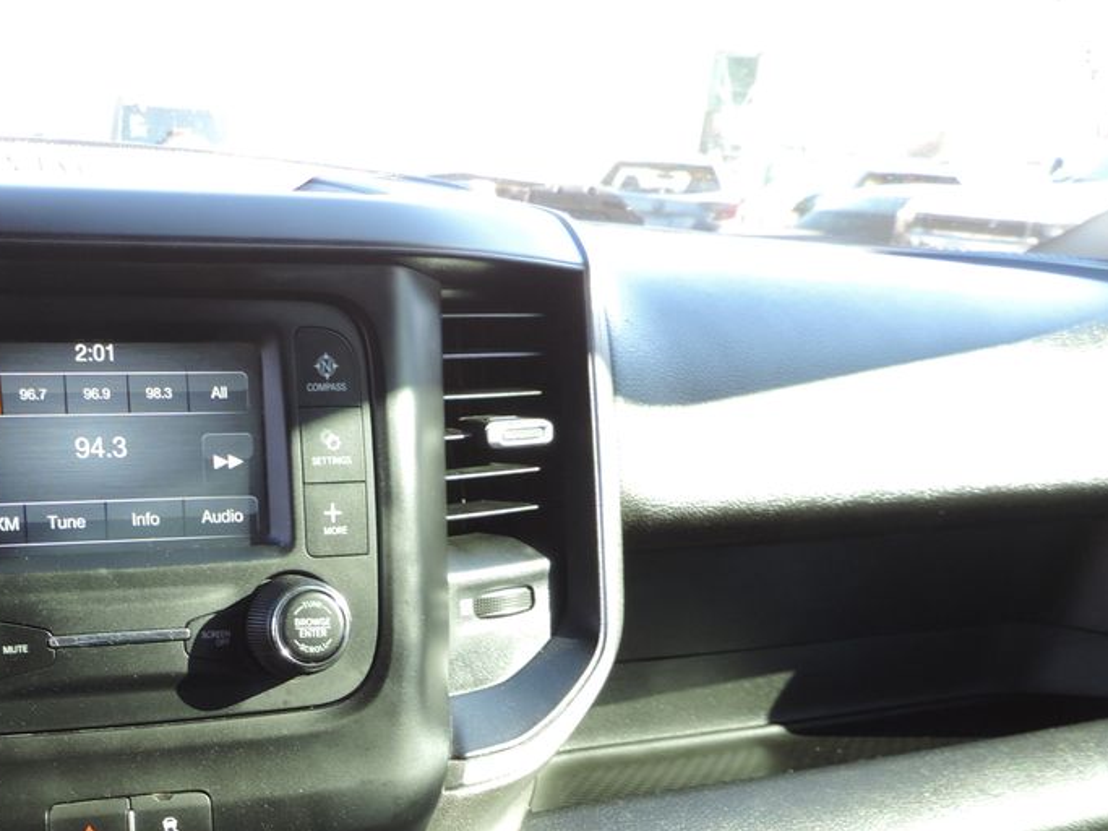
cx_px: 209
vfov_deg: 30.7
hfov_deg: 40.2
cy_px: 755
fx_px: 1440
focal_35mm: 45
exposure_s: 1/30
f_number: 3
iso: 90
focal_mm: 4.3
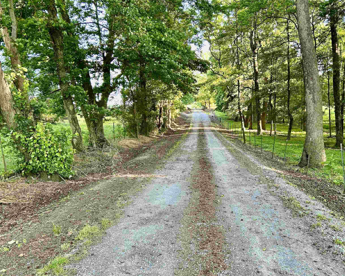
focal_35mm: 32
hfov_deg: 55.3
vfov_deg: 45.8
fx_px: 327
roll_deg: +2.6
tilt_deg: -0.6
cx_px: 204
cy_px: 127
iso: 100
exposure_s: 1/121
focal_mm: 5.7
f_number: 1.5
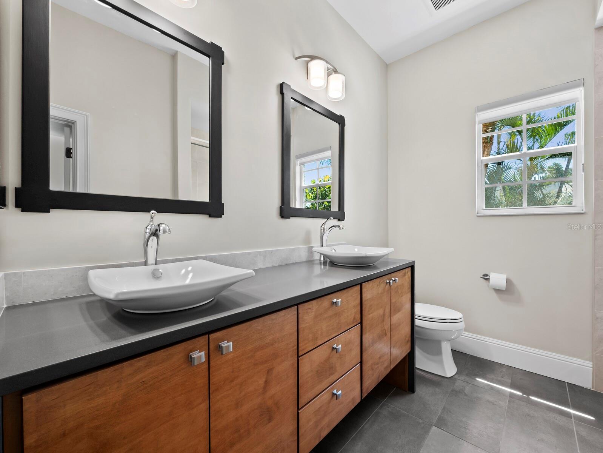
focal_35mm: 14
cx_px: 302
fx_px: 244
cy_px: 226
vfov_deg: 85.7
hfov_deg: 102.0
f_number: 10
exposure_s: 1/1.67
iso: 320
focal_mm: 7
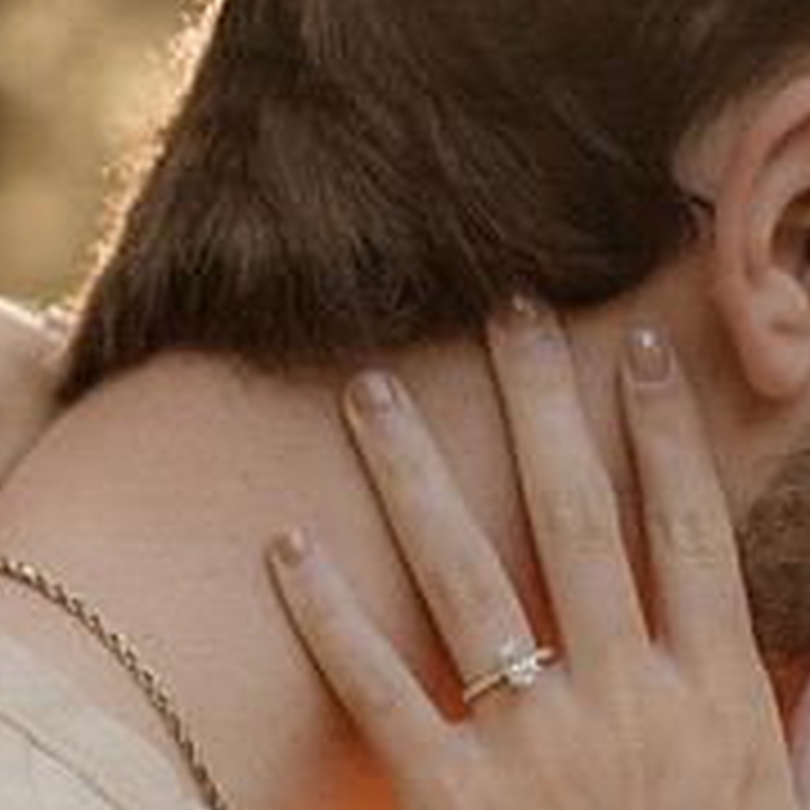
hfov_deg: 7.8
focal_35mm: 223
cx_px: 490
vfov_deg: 7.8
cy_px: 927
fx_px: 5904
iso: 500
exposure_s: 1/125
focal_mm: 70
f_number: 2.8
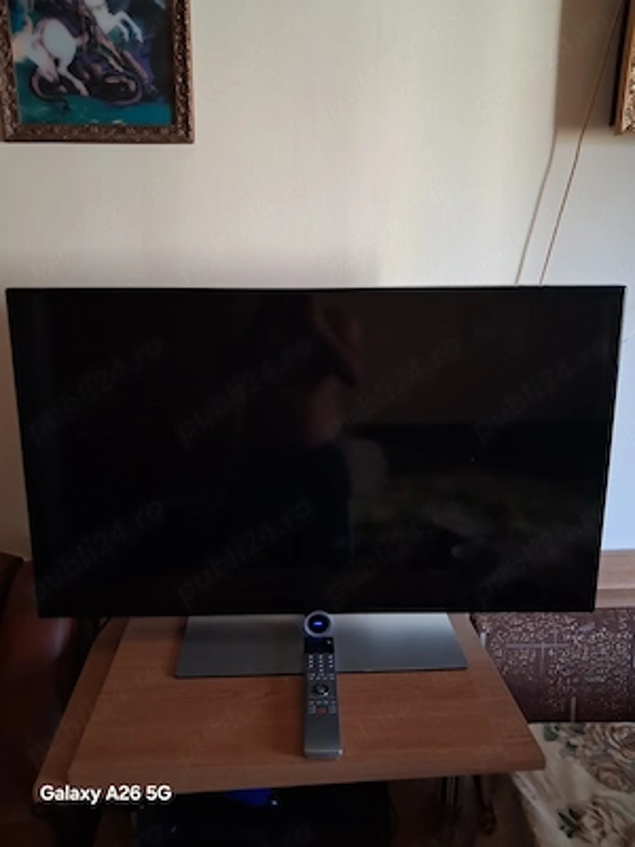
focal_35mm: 27
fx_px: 660
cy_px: 424
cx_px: 318
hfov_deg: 51.4
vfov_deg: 65.3
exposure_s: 1/25
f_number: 1.8
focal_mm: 4
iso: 500
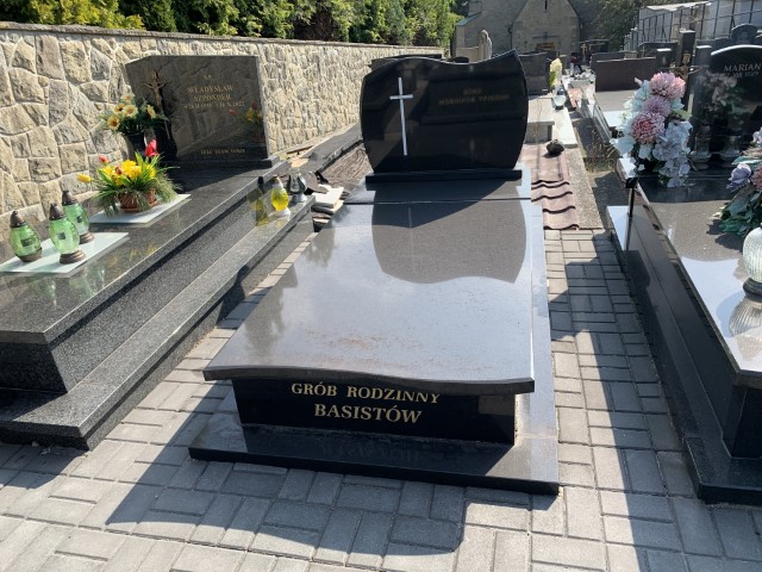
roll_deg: +6.9
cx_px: 381
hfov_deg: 67.3
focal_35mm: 26
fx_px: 572
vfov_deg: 53.1
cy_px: 286
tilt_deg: -25.5
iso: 25
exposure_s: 1/808
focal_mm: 4.25
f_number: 1.8
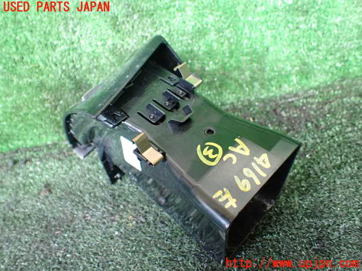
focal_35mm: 30
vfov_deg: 46.8
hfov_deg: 60.0
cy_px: 136
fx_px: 314
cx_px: 181
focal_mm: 5.4
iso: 800
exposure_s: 1/100
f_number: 2.3
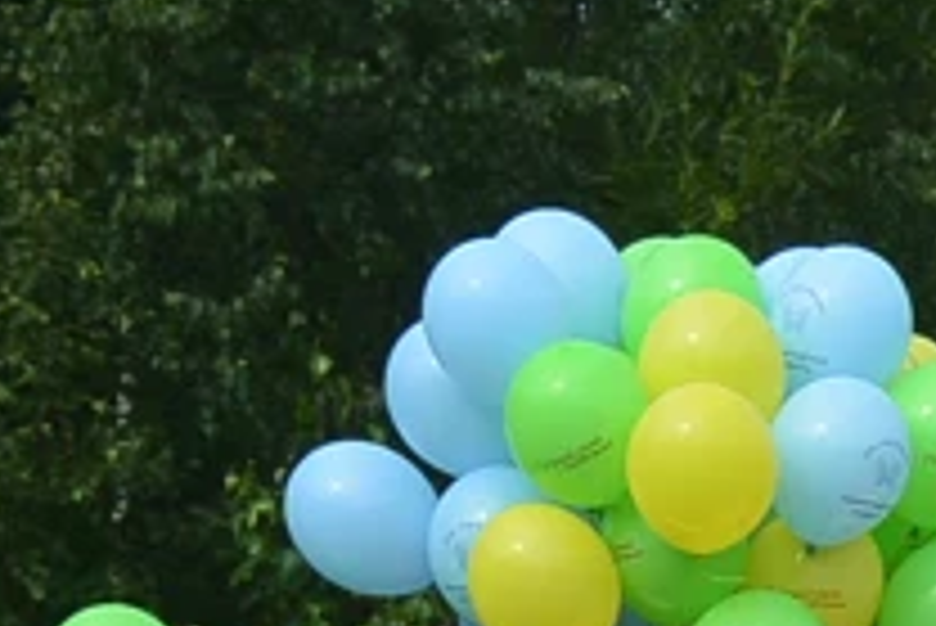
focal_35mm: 222
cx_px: 2142
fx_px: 5776
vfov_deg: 6.0
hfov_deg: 8.6
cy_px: 1254
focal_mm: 12.5
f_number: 4.5
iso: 100
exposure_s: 1/500
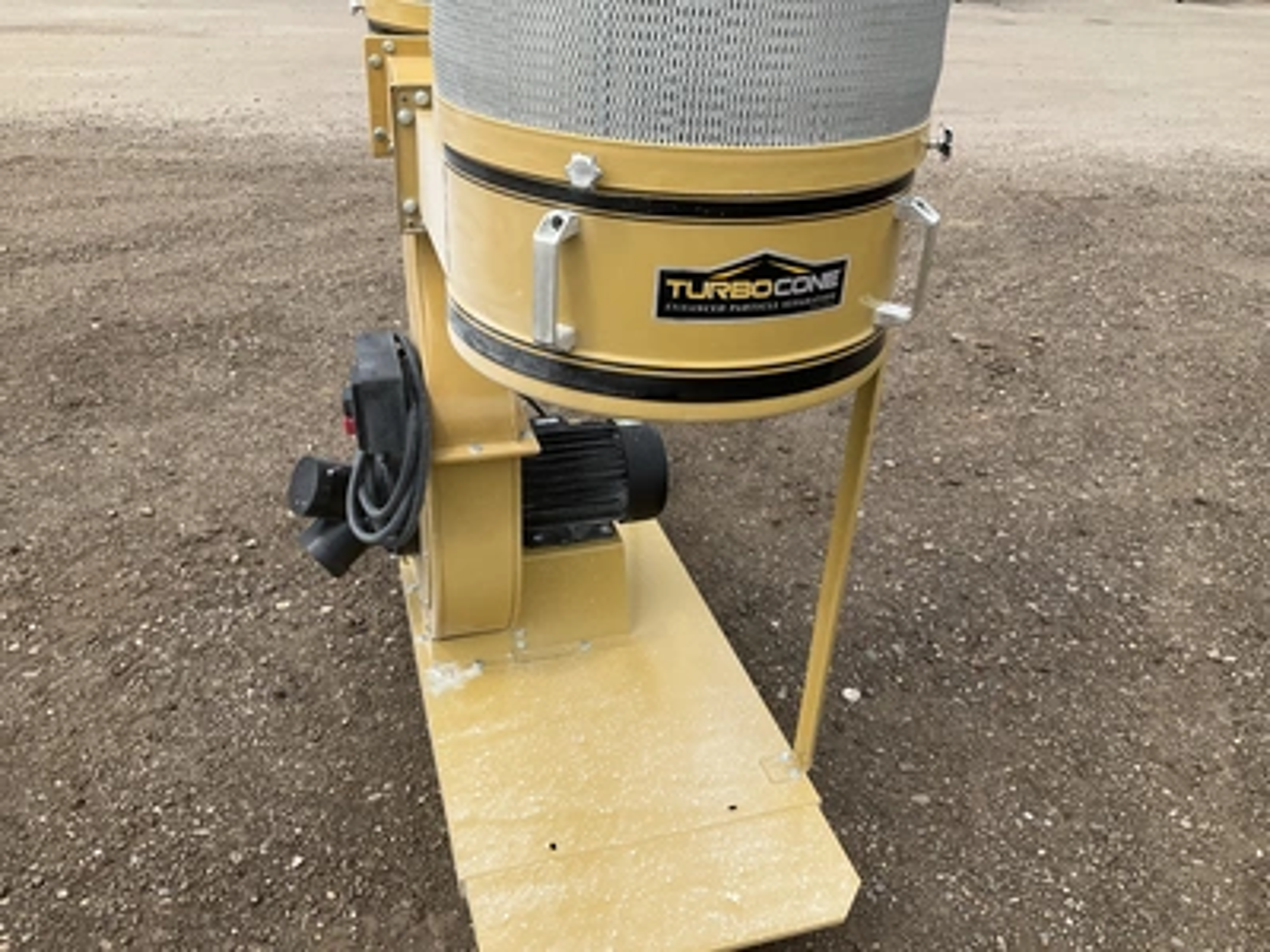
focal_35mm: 29
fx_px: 1064
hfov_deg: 61.7
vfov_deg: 48.2
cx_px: 635
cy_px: 476
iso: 25
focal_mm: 3
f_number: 1.8
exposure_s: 1/1451
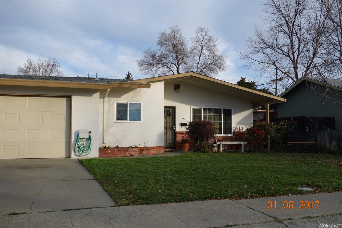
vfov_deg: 37.9
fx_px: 332
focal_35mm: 35
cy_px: 114
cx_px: 171
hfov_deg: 54.4
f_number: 5.6
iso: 125
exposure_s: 1/320
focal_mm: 12.94
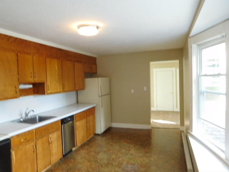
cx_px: 114
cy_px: 86
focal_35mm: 25
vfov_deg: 54.9
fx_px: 165
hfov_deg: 69.4
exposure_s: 1/30
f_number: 3.4
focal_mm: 4.5
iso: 200
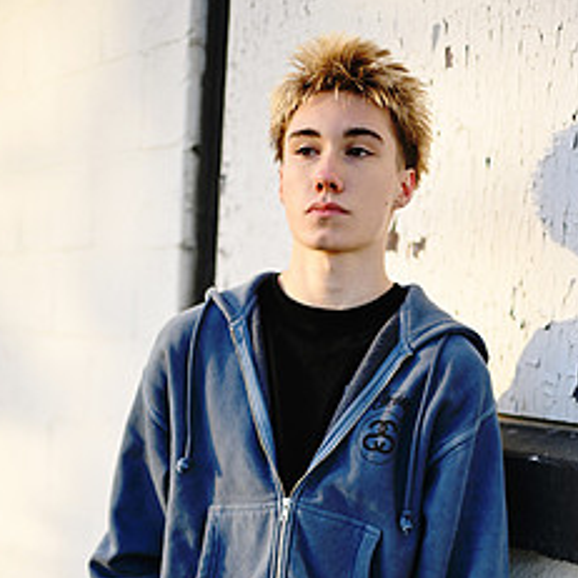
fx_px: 1096
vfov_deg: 28.8
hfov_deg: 29.5
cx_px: 318
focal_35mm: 58
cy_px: 473
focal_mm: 35
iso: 200
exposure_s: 1/1600
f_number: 1.6
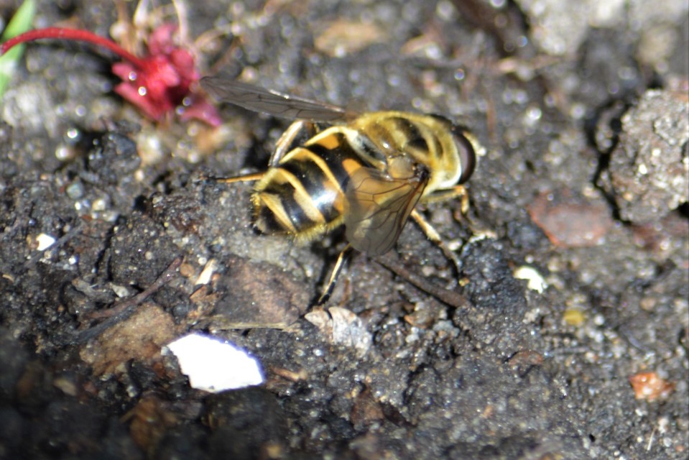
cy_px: 230
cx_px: 344
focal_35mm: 450
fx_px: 8615
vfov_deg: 3.1
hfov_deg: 4.6
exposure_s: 1/125
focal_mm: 300
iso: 220
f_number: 8
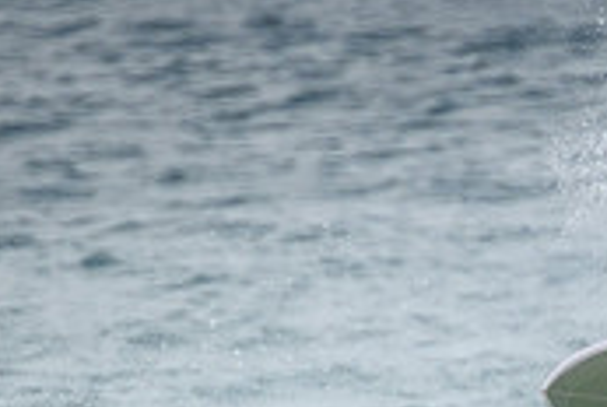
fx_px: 45248
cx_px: 891
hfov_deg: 0.8
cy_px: 647
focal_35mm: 2679
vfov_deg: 0.5
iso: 720
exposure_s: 1/2000
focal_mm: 800
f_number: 11
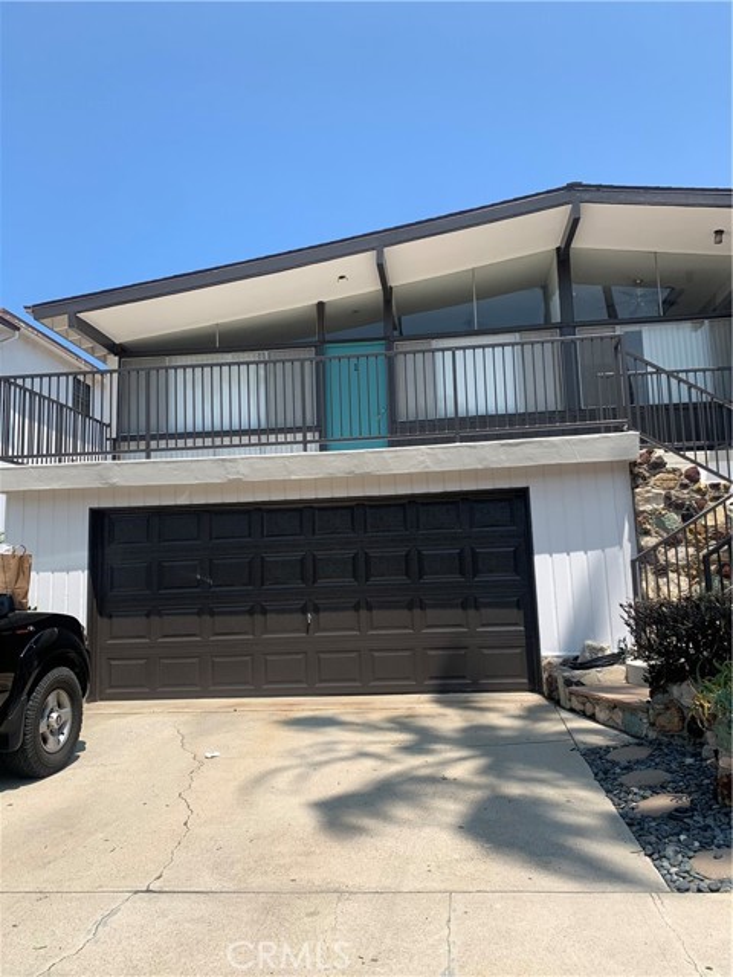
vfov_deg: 67.3
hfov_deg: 53.1
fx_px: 734
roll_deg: +1.4
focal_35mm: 26
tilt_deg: +10.4
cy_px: 488
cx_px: 366
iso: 25
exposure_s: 1/2309
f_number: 1.8
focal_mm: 4.25
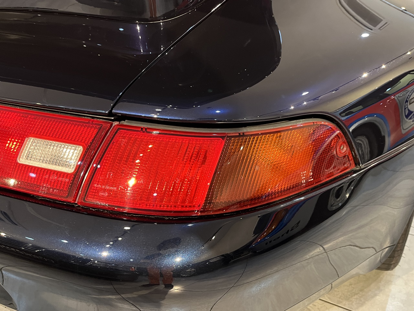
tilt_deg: -25.3
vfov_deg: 53.1
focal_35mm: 26
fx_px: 311
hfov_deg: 67.3
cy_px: 156
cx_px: 207
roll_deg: +0.2
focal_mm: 5.1
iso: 400
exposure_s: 1/50
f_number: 1.6
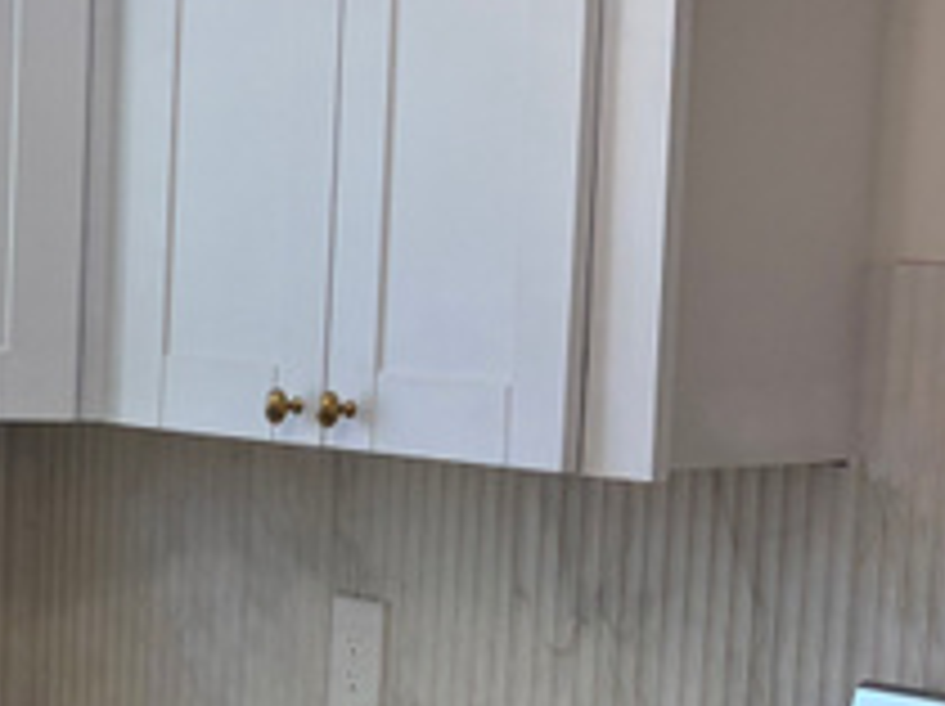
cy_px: 787
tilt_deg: -10.4
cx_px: -594
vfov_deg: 11.5
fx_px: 3463
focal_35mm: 127
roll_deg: +0.8
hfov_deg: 14.2
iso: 64
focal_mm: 5.96
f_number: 1.6
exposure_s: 1/271
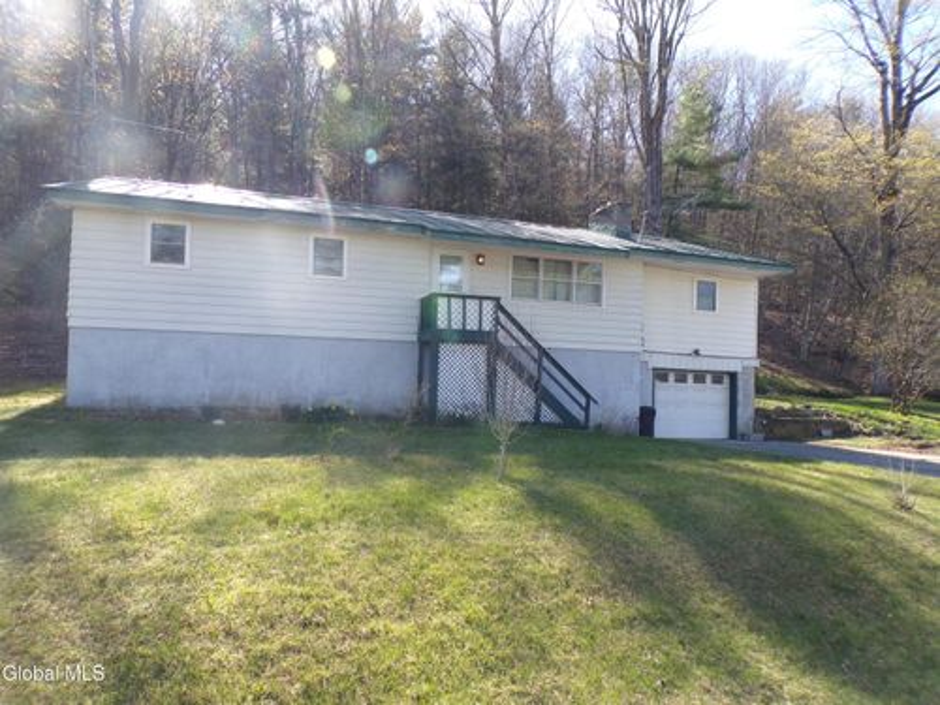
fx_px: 652
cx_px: 470
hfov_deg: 71.6
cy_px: 352
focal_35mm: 24
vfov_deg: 56.8
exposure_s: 1/125
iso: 80
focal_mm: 4.3
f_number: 4.3
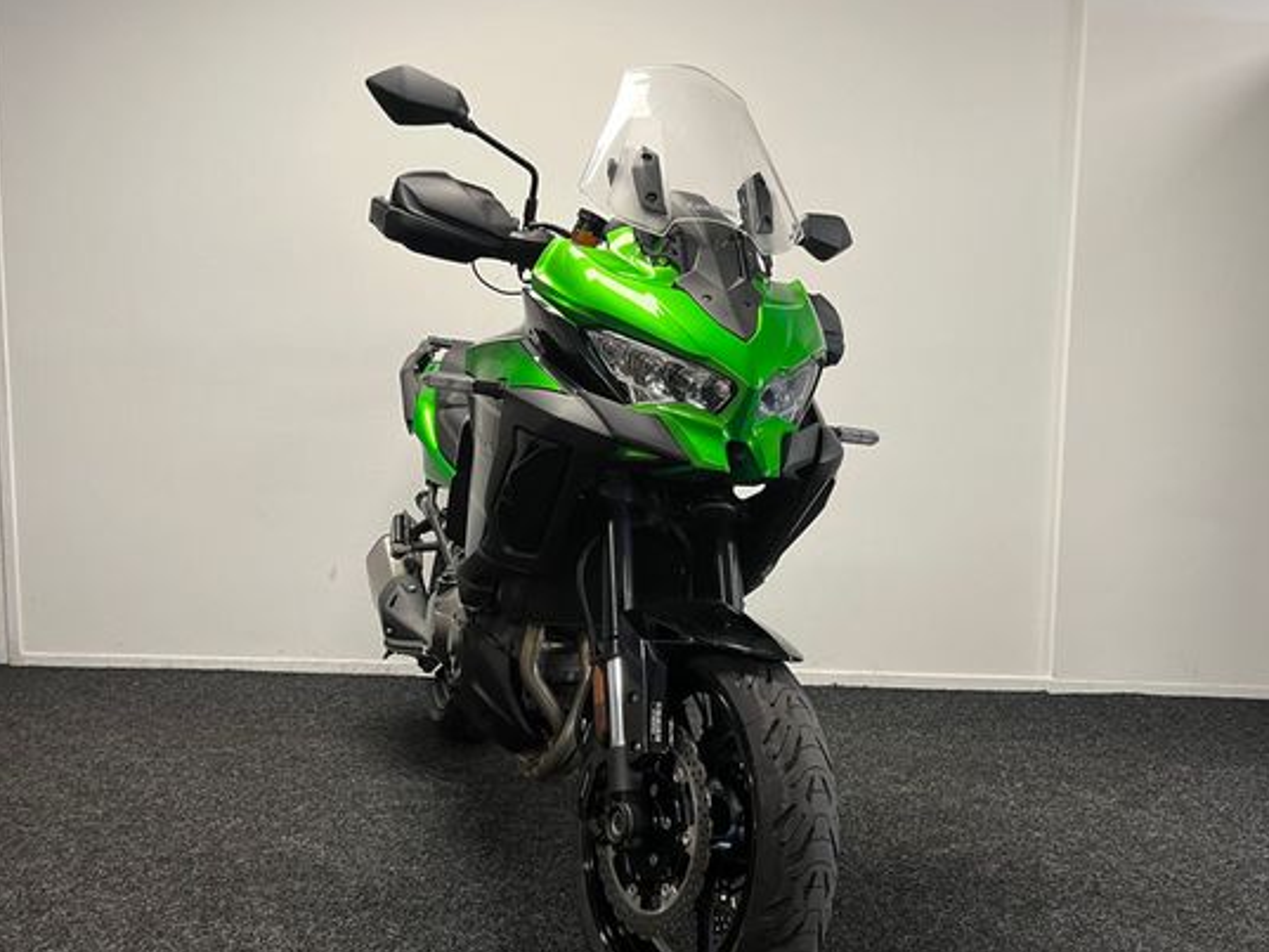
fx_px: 1137
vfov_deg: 45.4
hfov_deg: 58.3
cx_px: 671
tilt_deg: -5.7
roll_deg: +0.6
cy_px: 517
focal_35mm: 31
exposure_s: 1/50
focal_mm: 5.1
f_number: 1.6
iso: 80
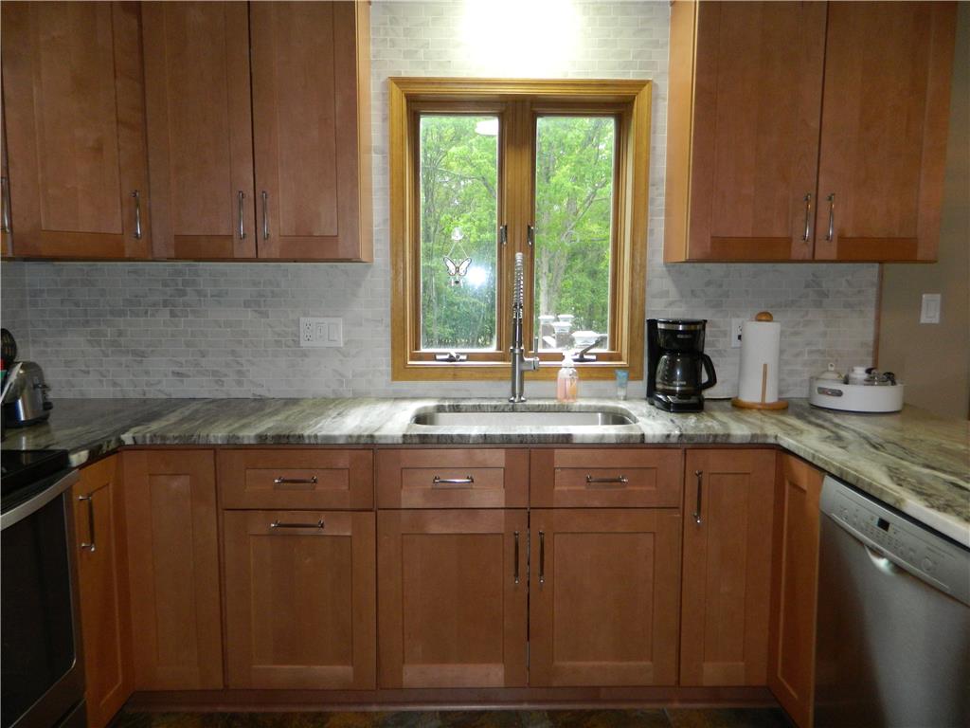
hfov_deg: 69.4
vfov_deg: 54.9
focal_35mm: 25
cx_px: 485
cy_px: 364
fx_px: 701
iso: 200
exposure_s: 1/30
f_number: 3.1
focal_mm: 4.5
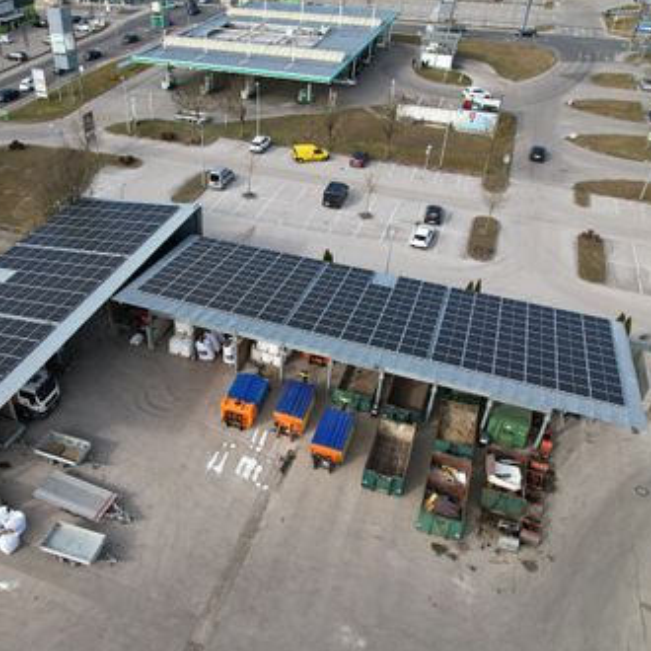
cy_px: 330
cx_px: 237
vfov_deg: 55.6
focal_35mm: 29
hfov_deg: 54.9
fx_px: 617
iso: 100
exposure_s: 1/40
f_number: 2.8
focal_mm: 8.38
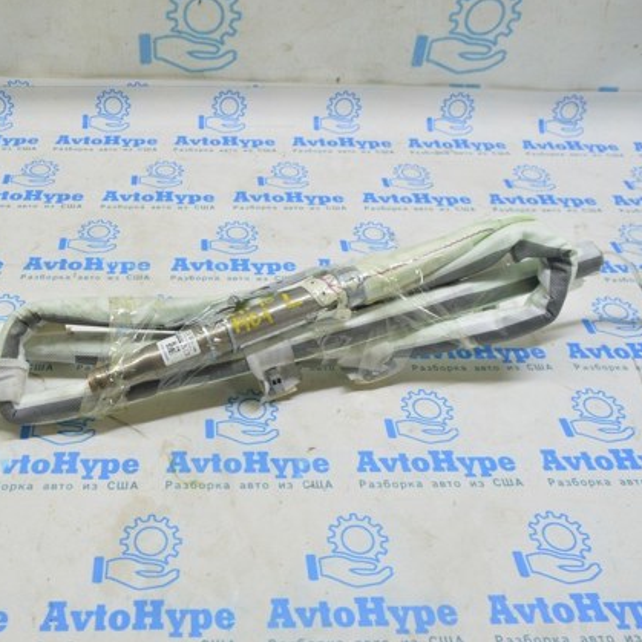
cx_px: 204
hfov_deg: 46.3
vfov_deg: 47.2
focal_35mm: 35
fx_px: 734
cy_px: 319
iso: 400
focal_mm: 18
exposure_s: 1/20
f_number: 5.6
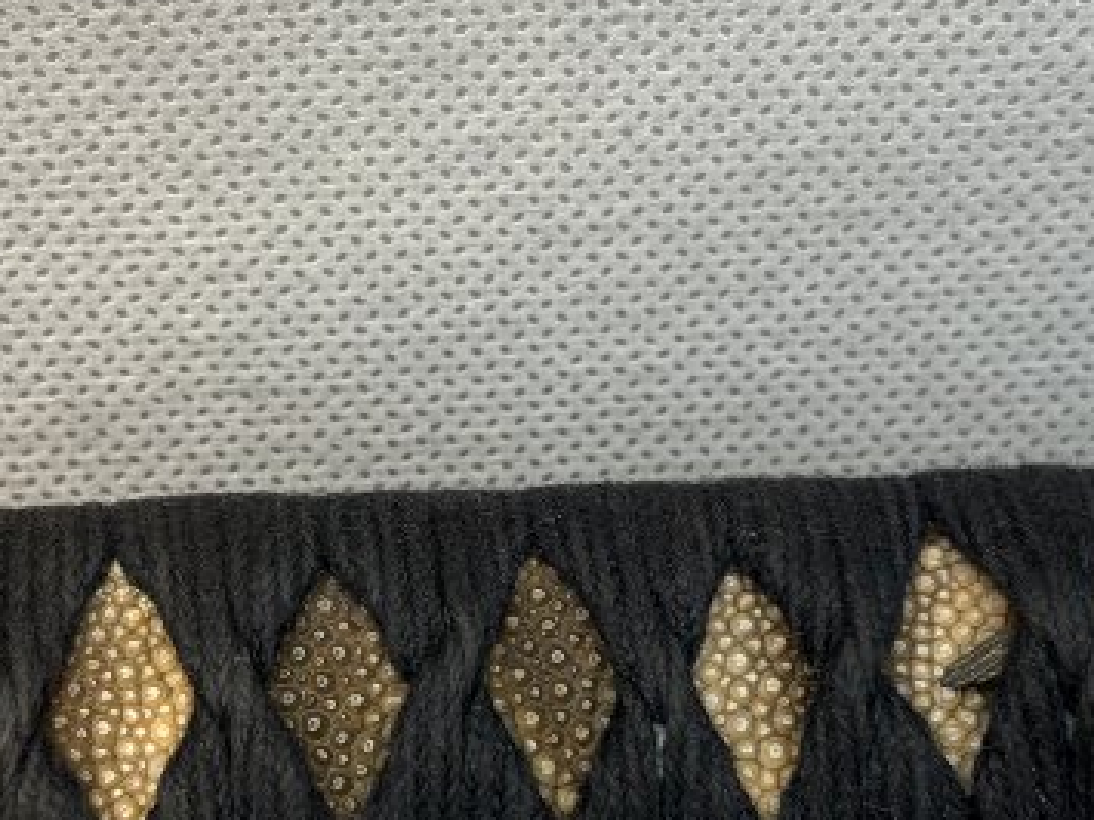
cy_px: 502
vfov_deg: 16.8
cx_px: 342
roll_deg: +2.4
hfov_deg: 22.1
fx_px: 2780
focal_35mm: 88
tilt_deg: -42.1
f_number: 1.6
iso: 125
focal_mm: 5.96
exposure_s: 1/50
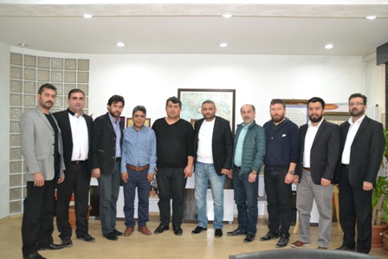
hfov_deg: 57.2
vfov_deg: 40.0
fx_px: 356
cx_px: 194
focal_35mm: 33
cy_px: 130
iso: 1800
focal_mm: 22
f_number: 3.5
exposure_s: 1/60
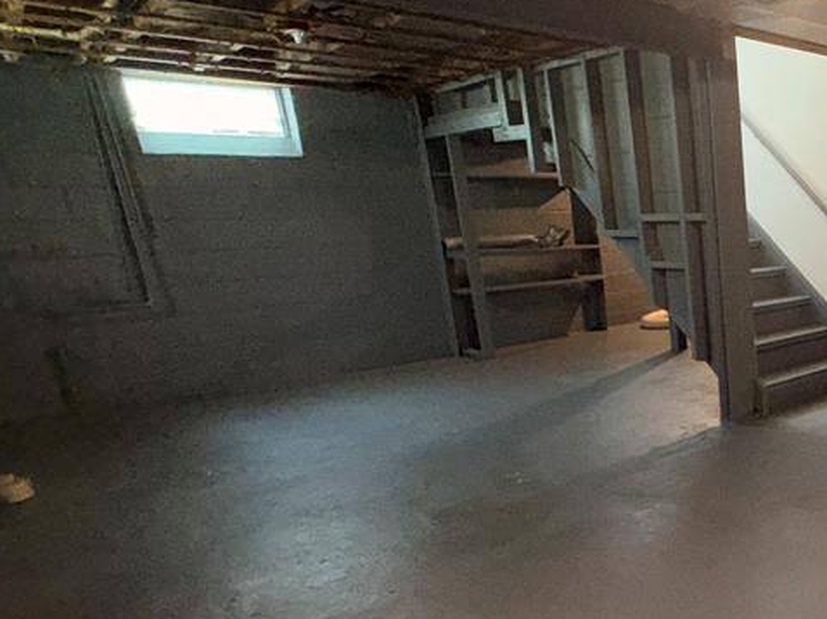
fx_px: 716
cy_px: 403
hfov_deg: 48.4
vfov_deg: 46.2
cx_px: 843
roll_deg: +1.5
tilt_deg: -14.6
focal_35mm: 30
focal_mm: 2.22
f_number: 2.2
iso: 200
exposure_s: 1/60
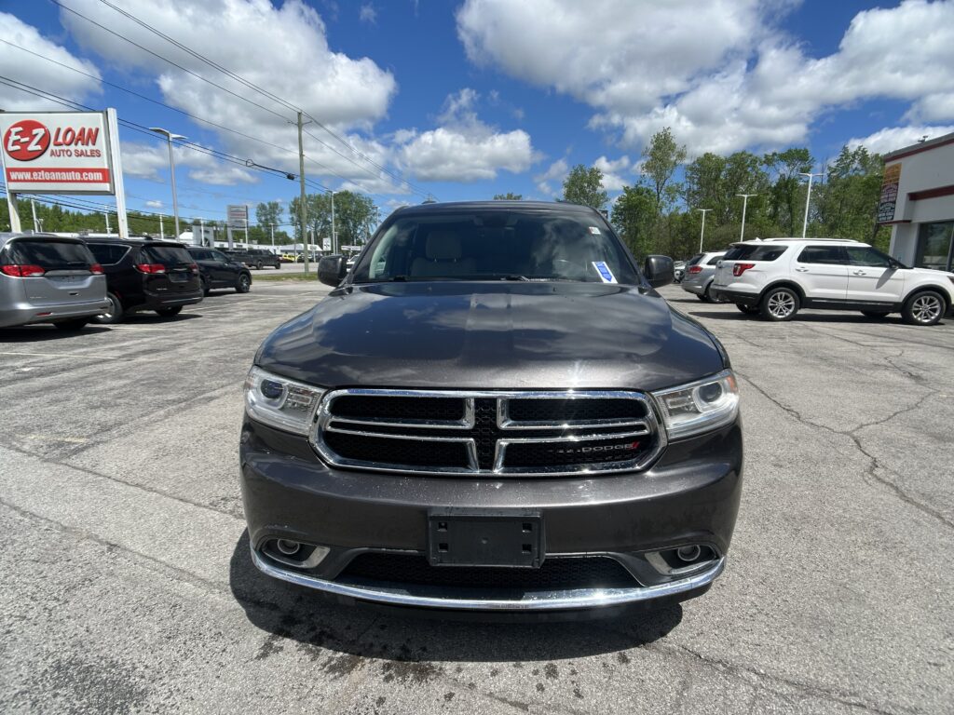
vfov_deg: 53.1
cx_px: 477
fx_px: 717
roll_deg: -0.7
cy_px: 358
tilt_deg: -10.2
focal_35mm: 26
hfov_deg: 67.3
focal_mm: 5.7
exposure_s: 1/4444
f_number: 1.5
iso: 50
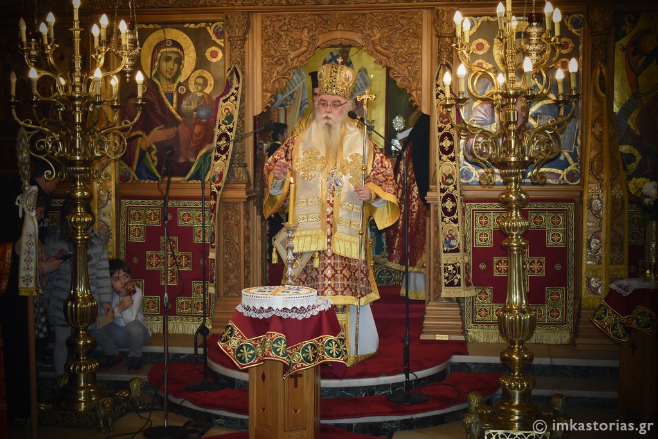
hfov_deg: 36.9
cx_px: 329
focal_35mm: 54
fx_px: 987
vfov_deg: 25.1
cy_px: 220
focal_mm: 36
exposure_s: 1/100
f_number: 4.8
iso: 800
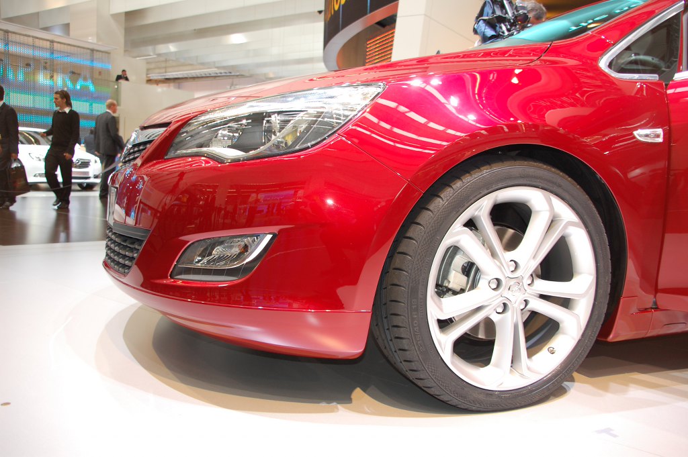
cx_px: 344
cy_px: 228
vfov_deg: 39.9
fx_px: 630
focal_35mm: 33
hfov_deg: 57.3
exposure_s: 1/60
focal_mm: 22
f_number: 4
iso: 400
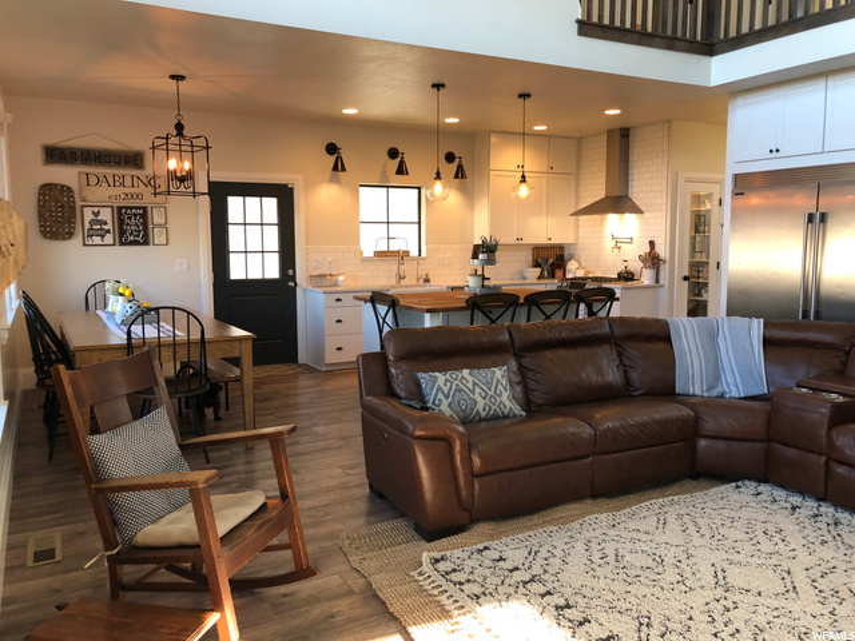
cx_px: 428
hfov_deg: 63.4
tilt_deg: -6.4
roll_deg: -0.3
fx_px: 692
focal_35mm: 28
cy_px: 320
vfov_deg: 49.7
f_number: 1.8
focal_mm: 3.99
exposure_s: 1/30
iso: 32
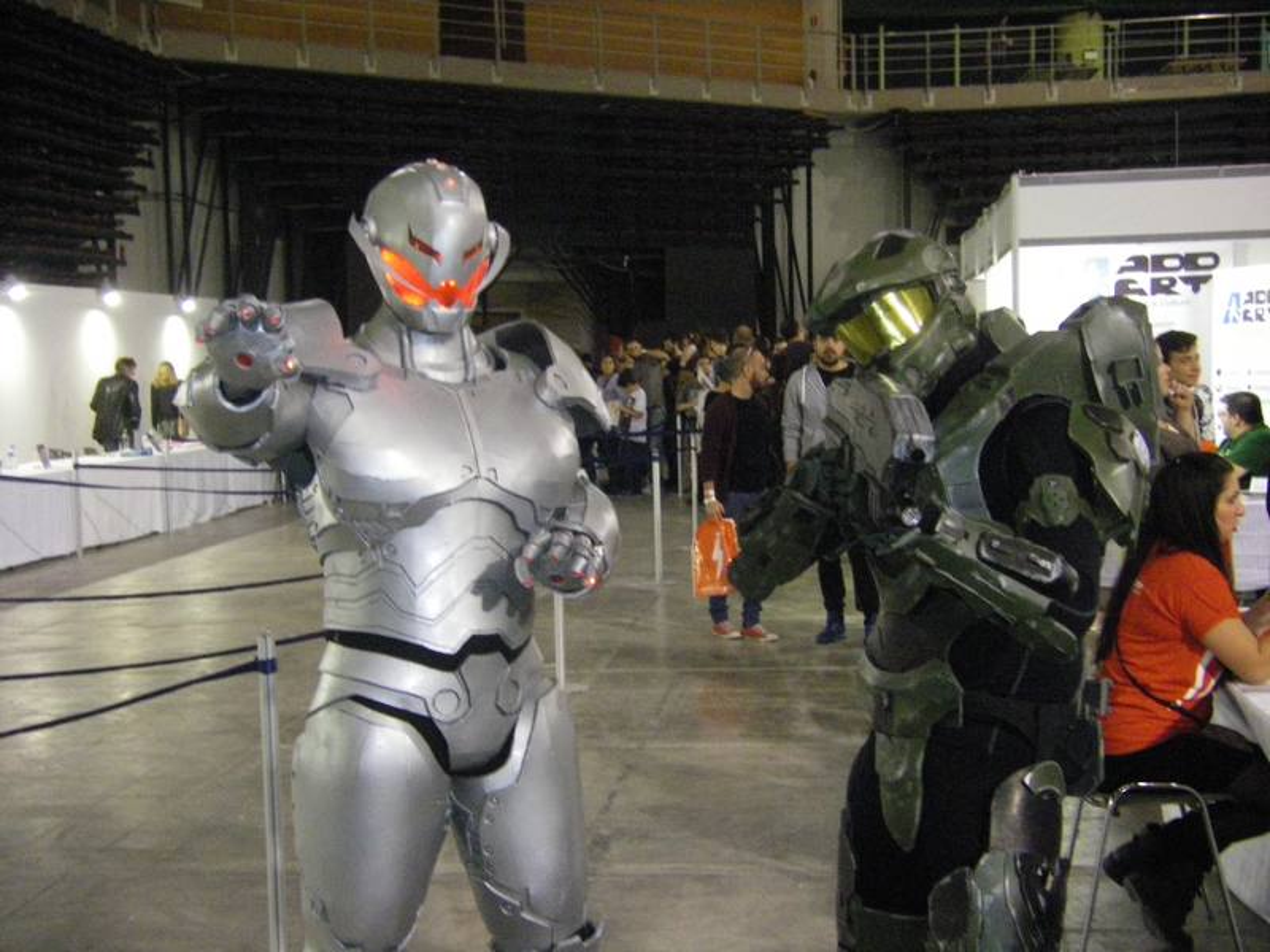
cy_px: 476
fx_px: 2055
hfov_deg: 34.3
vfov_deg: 26.1
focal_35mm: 56
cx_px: 635
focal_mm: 9.3
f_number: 3.7
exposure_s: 1/60
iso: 800
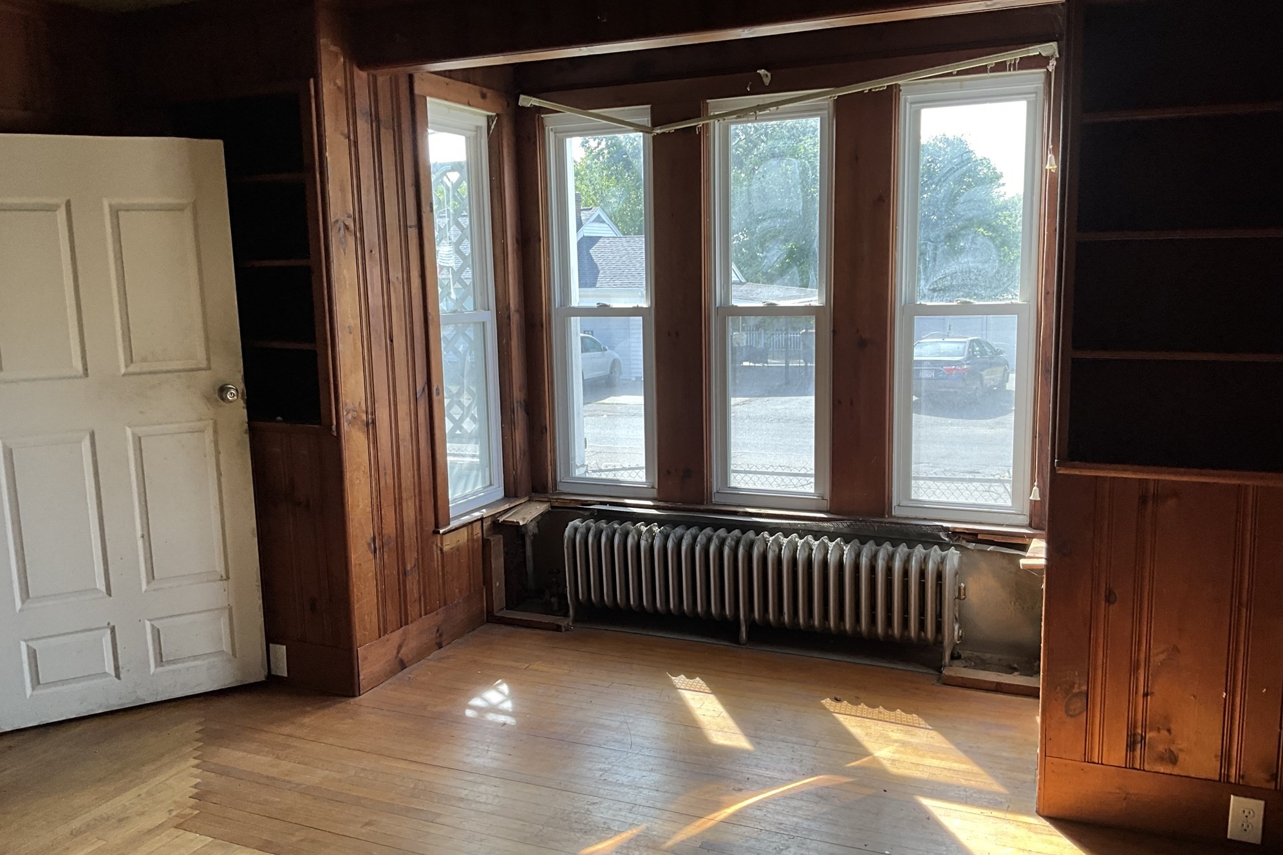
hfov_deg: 60.3
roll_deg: +0.9
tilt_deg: -8.4
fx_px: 1105
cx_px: 642
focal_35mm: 31
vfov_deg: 42.3
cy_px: 444
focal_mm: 3
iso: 32
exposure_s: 1/122
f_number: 1.8
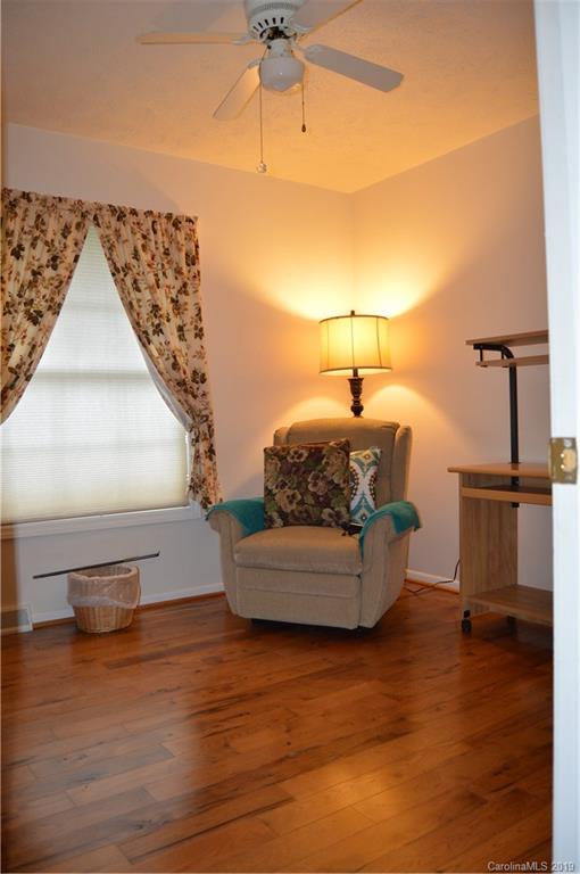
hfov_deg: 47.8
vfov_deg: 67.4
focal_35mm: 27
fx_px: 654
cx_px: 290
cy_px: 437
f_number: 3.5
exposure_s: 1/60
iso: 450
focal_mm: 18
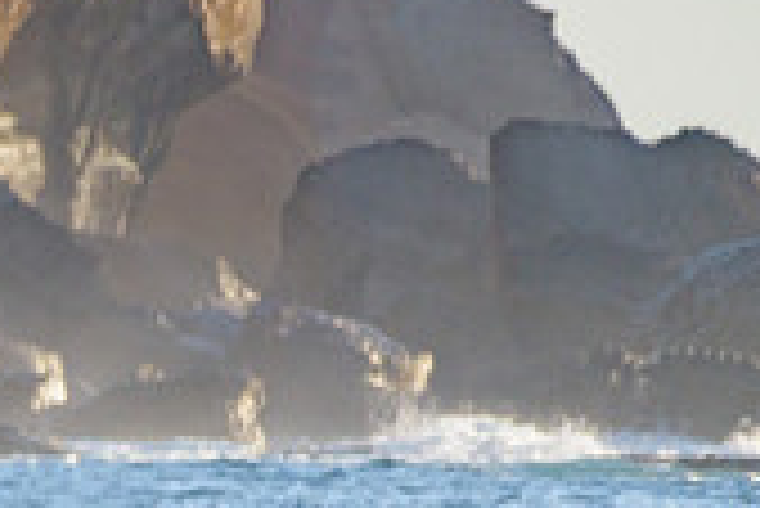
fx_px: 44434
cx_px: -446
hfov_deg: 1.0
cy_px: 630
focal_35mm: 2103
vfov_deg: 0.7
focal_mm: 500
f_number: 5.6
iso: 250
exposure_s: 1/2000
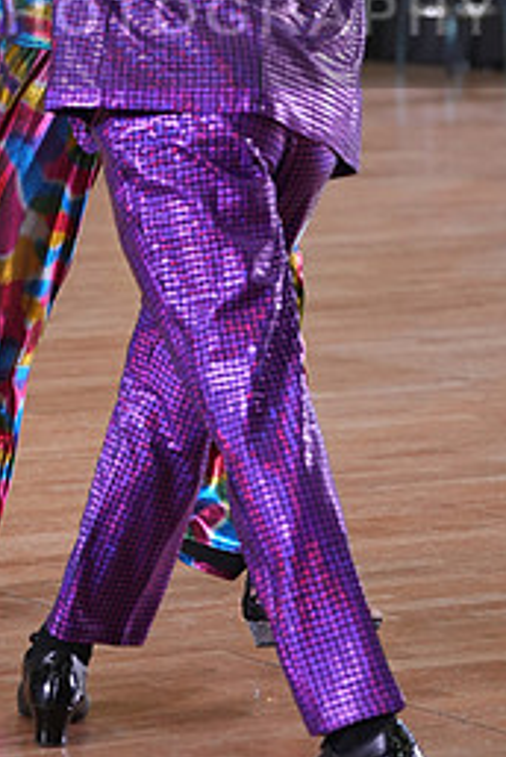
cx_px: 137
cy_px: -9
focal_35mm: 203
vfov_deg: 10.0
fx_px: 4268
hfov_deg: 6.8
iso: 1600
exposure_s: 1/400
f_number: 4
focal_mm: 90
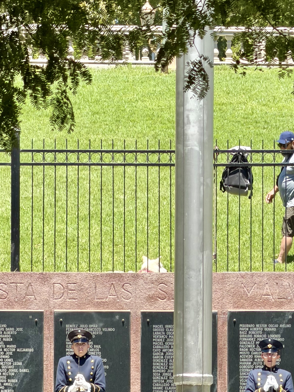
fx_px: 3692
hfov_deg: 4.6
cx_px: 190
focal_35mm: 326
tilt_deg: +4.2
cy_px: 255
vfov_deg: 6.1
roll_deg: -0.3
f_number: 2.8
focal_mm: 16.89
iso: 50
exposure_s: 1/571
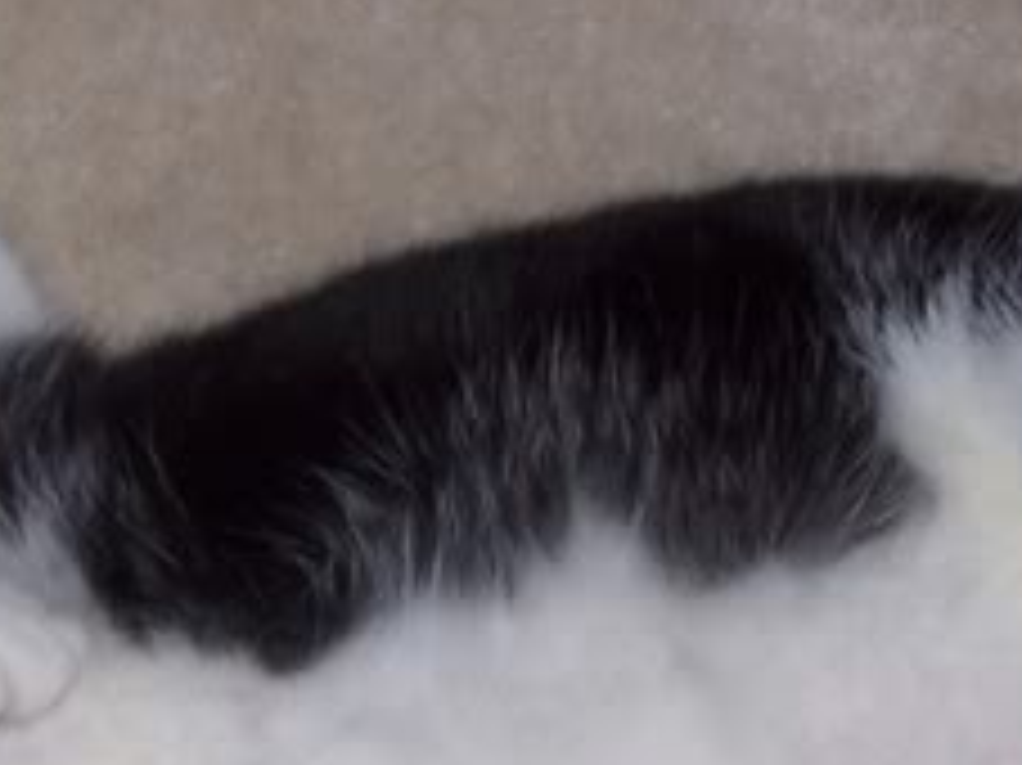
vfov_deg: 7.1
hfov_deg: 9.5
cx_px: 513
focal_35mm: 208
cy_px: 508
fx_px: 6138
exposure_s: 1/60
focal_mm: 9.8
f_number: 3.2
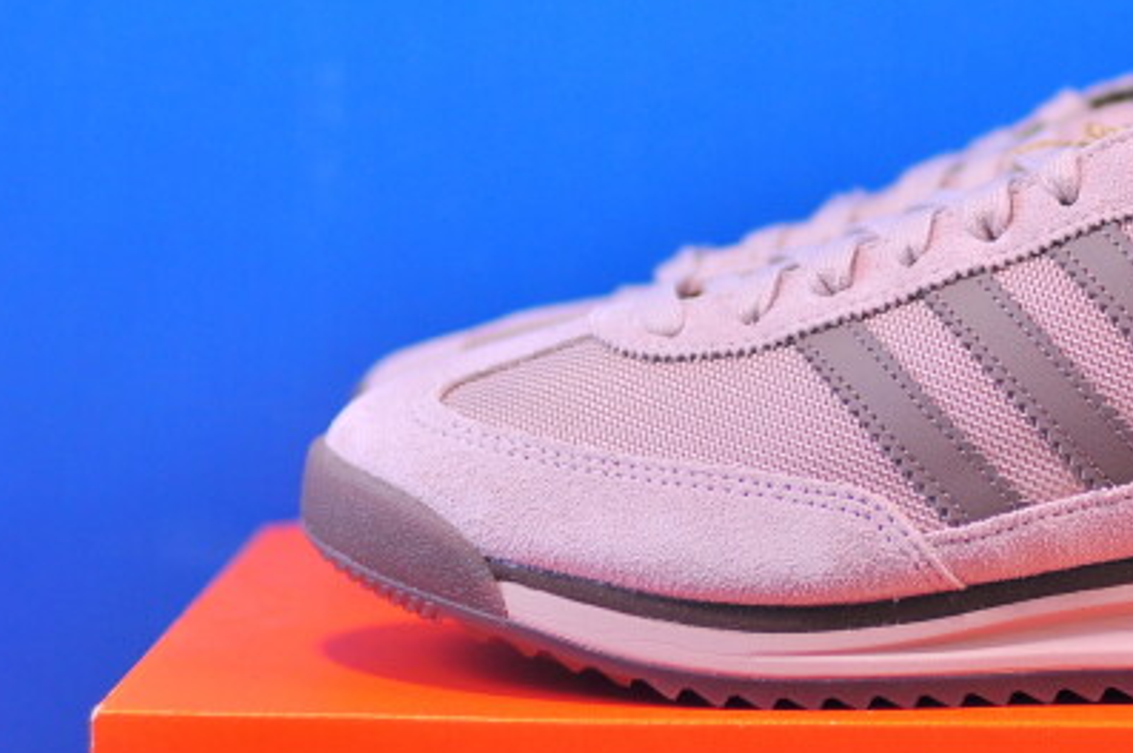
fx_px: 4748
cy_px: 113
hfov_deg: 13.5
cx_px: 1013
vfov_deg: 9.0
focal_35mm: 151
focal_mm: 50
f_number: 2
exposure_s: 1/320
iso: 250
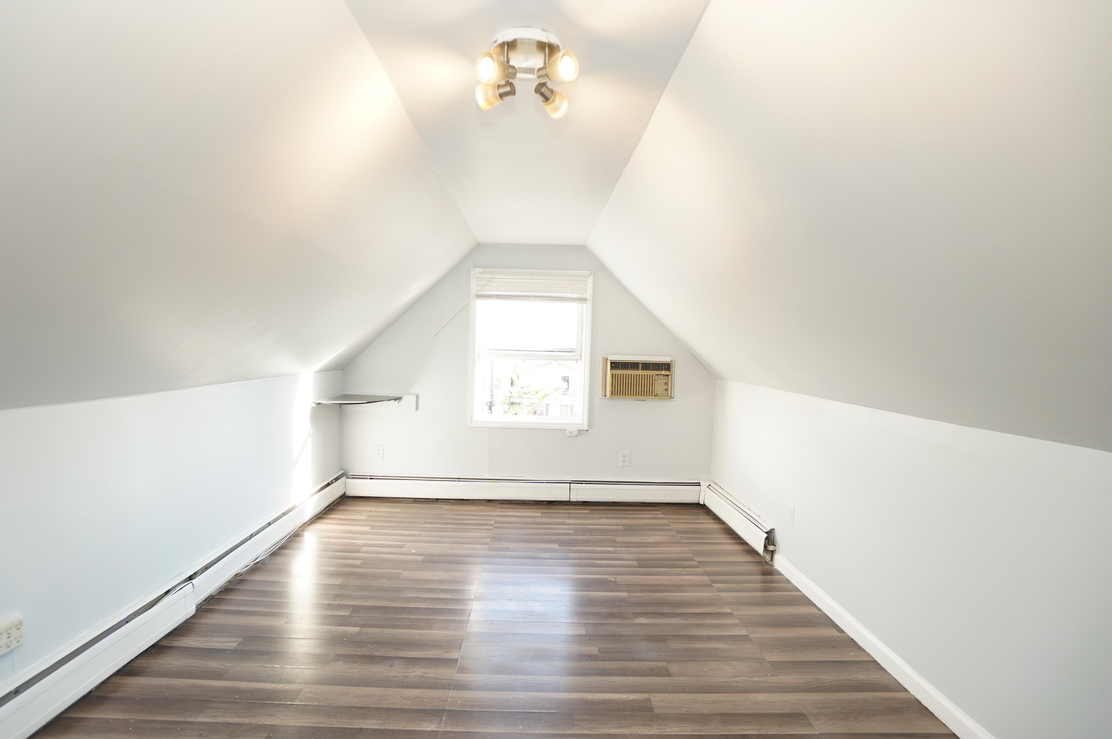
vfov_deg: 77.2
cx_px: 556
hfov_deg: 100.4
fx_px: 463
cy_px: 370
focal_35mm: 15
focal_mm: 10
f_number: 4.5
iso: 200
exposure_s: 1/30
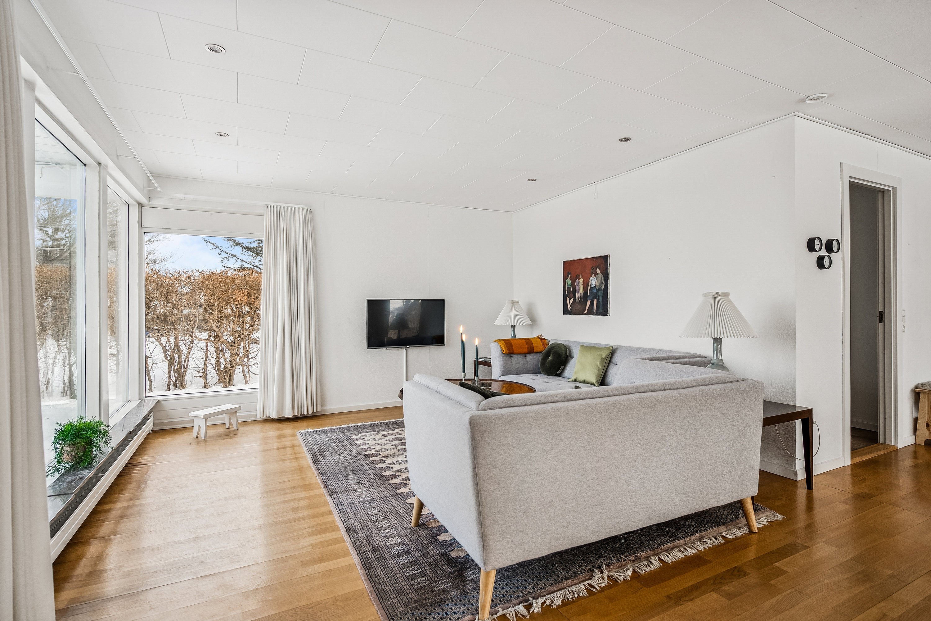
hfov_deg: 91.6
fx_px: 453
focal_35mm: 18
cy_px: 310
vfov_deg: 68.9
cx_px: 466
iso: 400
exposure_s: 1/200
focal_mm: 17.5
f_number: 4
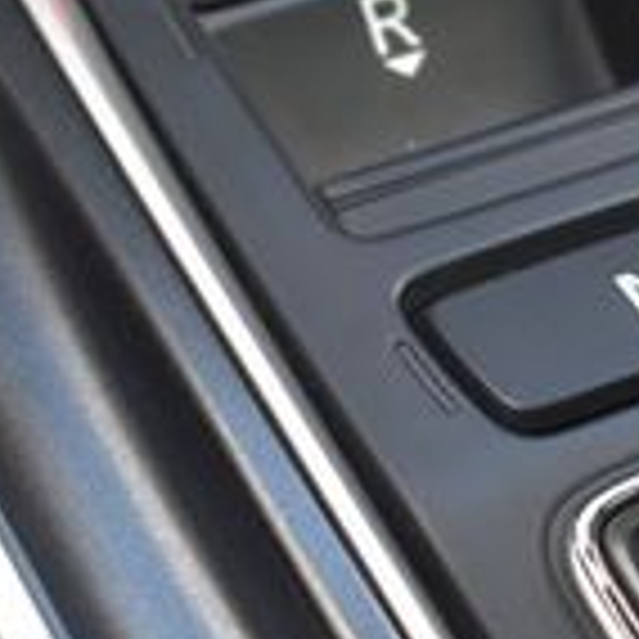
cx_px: 774
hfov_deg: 10.7
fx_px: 3362
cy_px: 333
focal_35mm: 161
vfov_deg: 10.9
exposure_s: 1/40
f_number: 7.1
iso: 400
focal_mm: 28
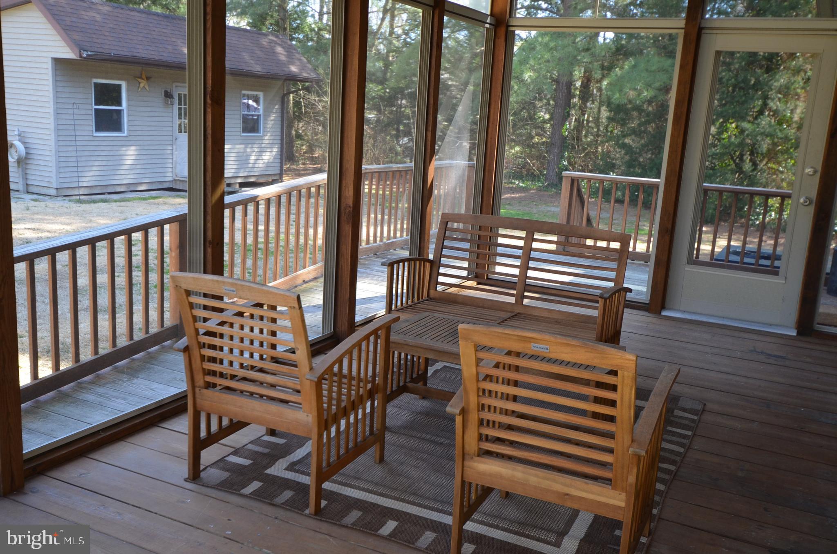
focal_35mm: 36
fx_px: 835
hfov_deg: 53.2
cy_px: 277
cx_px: 418
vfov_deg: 36.7
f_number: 5
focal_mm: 24
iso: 400
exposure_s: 1/100
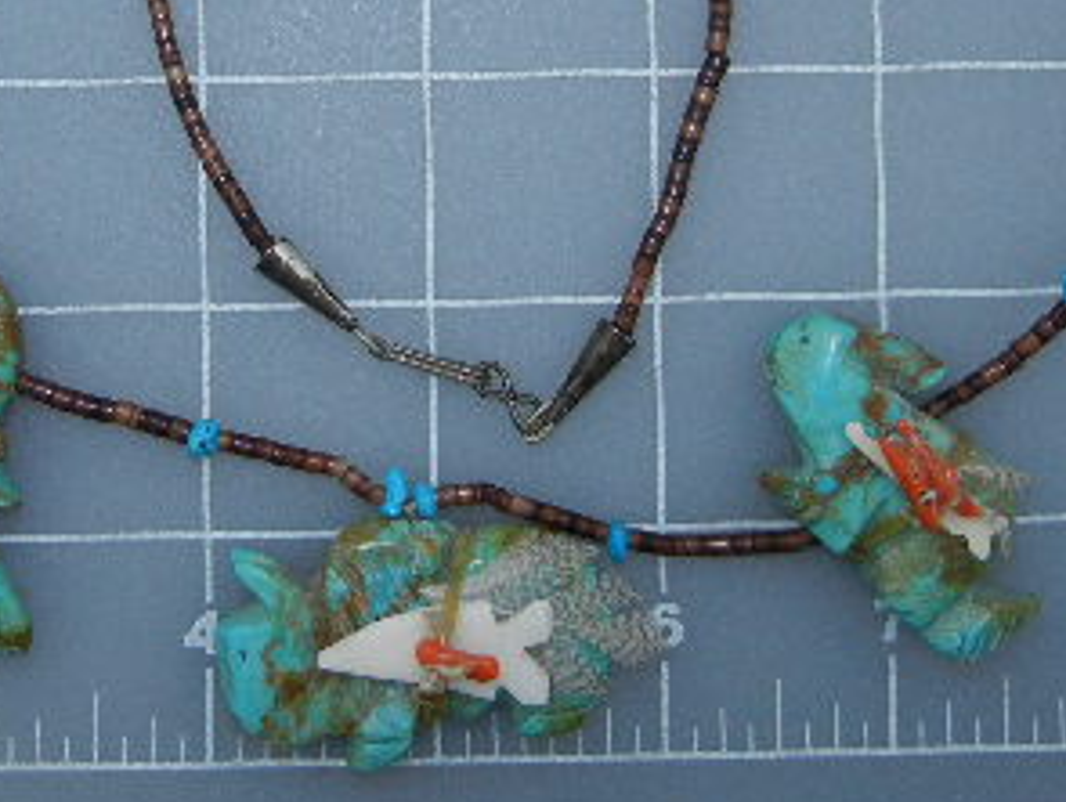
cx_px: 379
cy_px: 14
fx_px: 2004
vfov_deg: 21.9
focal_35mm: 65
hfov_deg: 29.6
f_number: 3.5
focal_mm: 5.4
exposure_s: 1/30
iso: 230
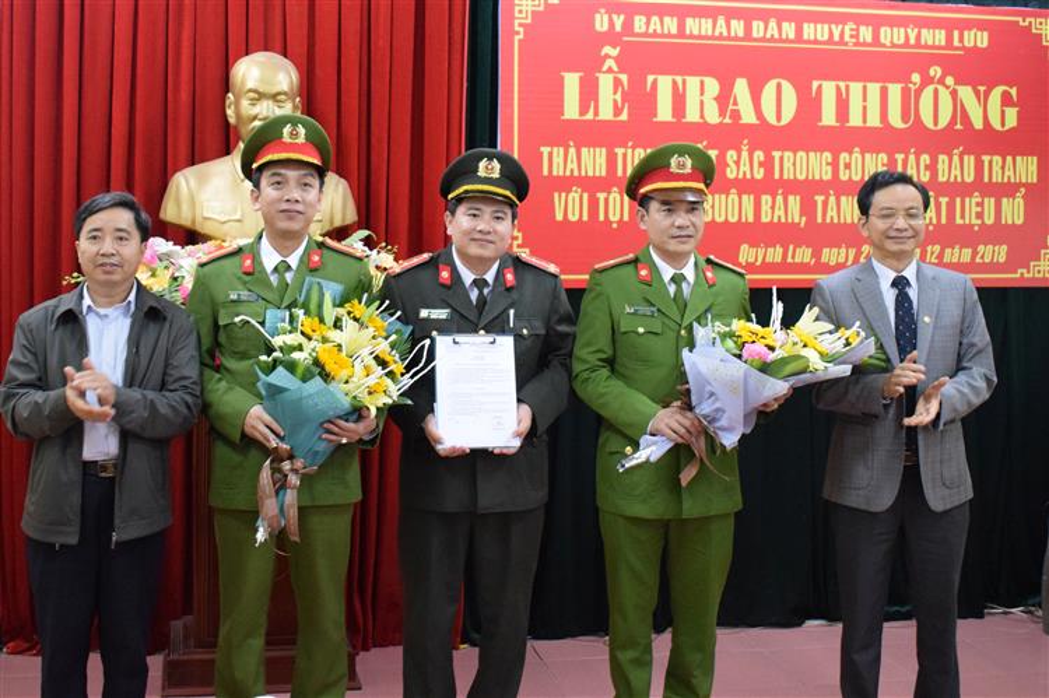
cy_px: 349
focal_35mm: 33
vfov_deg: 39.9
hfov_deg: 57.3
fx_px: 961
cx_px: 524
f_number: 3.8
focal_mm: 22
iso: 2800
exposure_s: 1/60
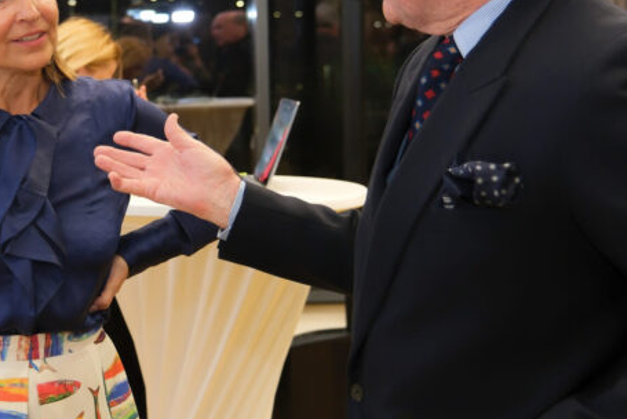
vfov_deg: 16.8
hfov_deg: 24.4
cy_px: 127
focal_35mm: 81
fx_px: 1412
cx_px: 83
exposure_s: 1/125
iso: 640
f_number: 2.8
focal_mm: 24.2
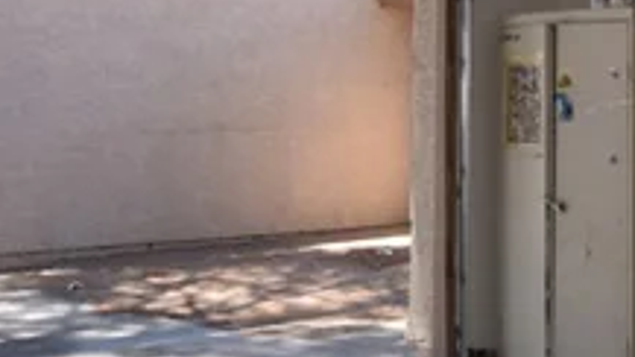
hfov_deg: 27.8
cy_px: 165
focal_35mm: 74
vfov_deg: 16.3
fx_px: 1246
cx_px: 544
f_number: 5.6
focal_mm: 10
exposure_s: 1/125
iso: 125
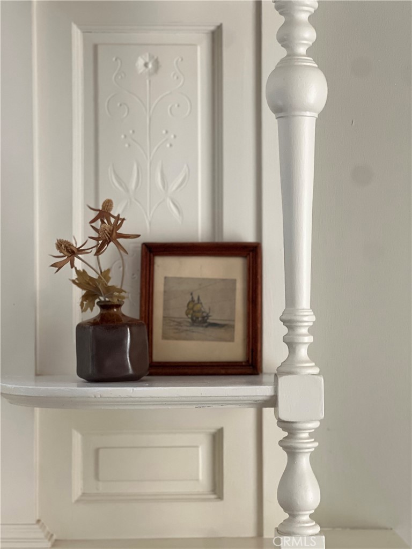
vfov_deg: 25.3
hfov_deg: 19.1
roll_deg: +0.5
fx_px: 1222
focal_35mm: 77
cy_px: 274
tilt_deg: +0.8
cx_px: 206
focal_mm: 9
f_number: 2.8
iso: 250
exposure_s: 1/40
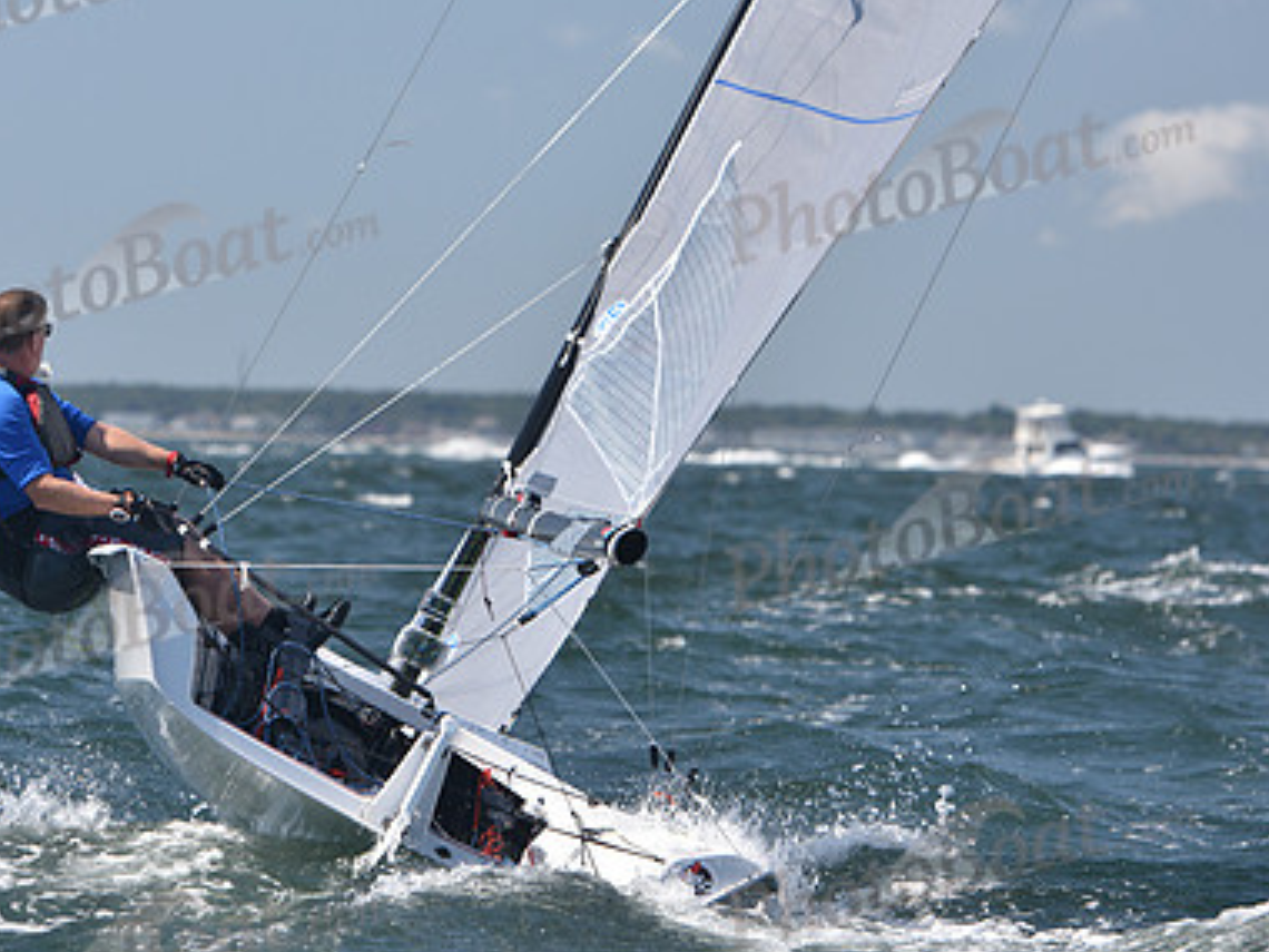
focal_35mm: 213
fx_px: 7808
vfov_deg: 7.0
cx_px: 554
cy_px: 399
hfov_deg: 9.3
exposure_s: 1/1000
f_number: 4.5
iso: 250
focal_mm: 145
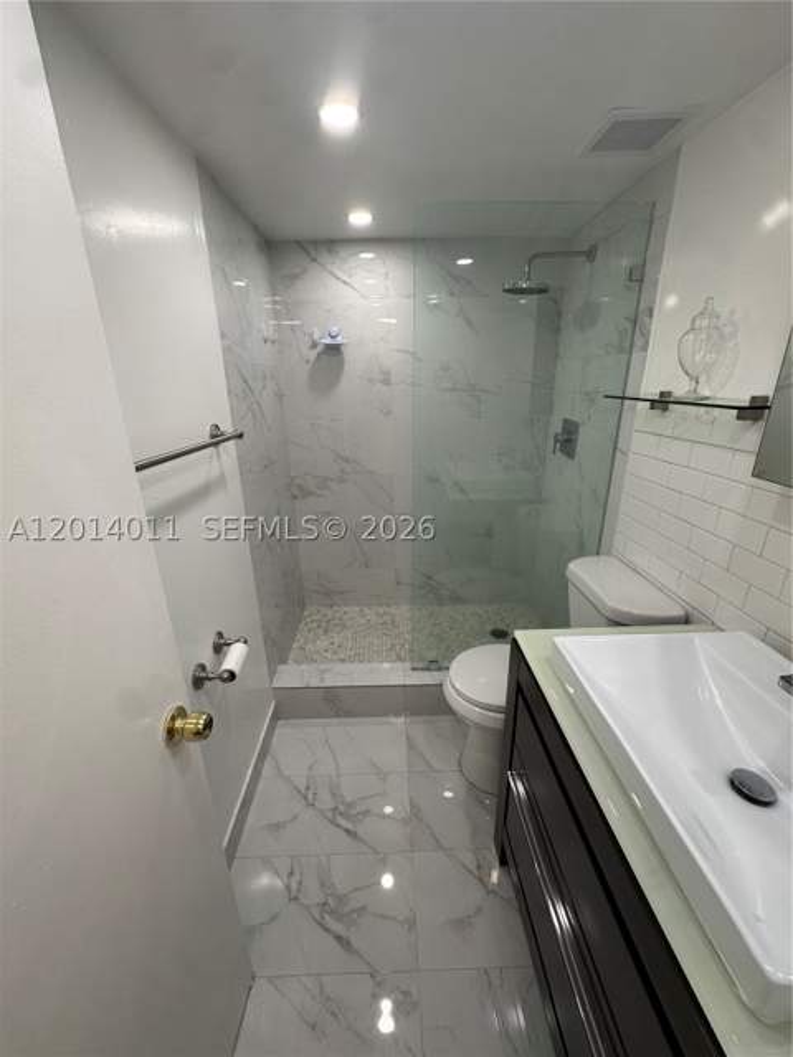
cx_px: 396
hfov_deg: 85.7
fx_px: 428
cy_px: 528
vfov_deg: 102.1
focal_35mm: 14
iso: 100
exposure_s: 1/120
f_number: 2.2
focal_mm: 2.22
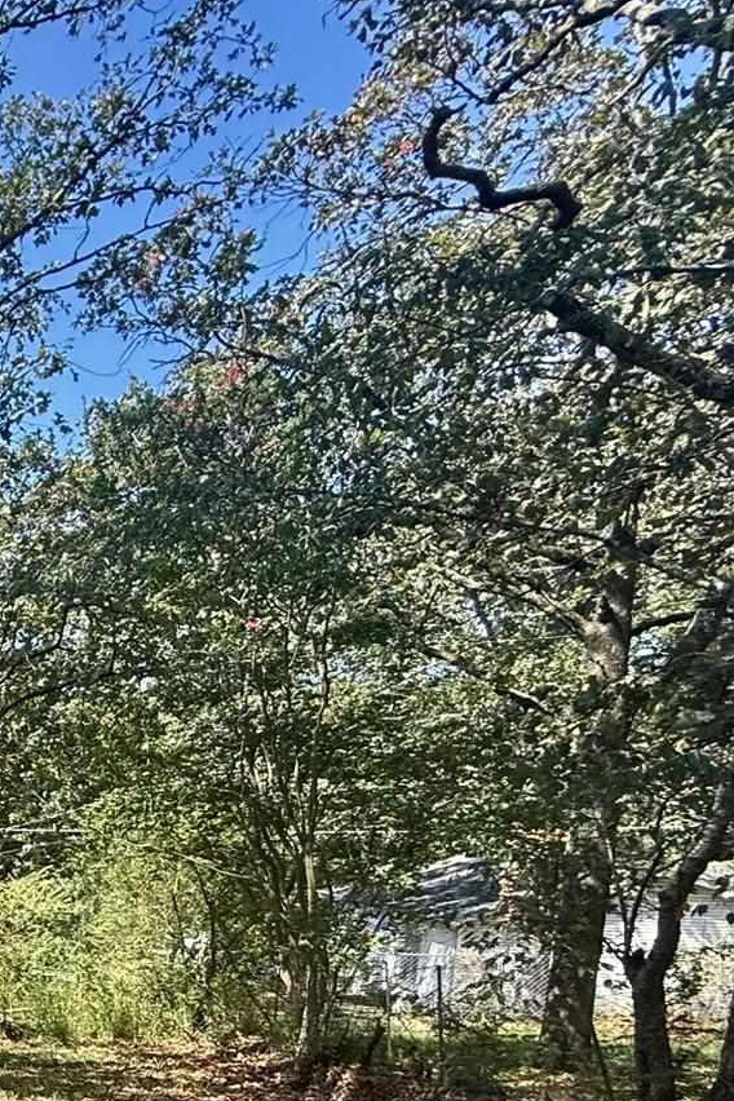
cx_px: -526
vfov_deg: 49.1
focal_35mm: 35
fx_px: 1070
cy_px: 973
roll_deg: +0.8
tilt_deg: -7.2
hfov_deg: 23.5
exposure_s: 1/319
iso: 50
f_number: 2.2
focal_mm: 2.22
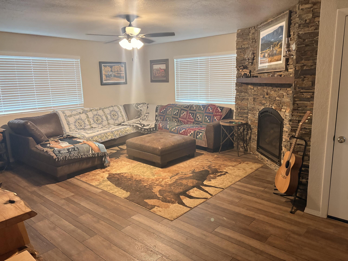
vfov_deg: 53.1
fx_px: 261
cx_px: 174
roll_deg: +1.1
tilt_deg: -10.8
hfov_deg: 67.3
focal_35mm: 26
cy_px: 130
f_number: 1.6
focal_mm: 5.96
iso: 400
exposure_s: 1/60
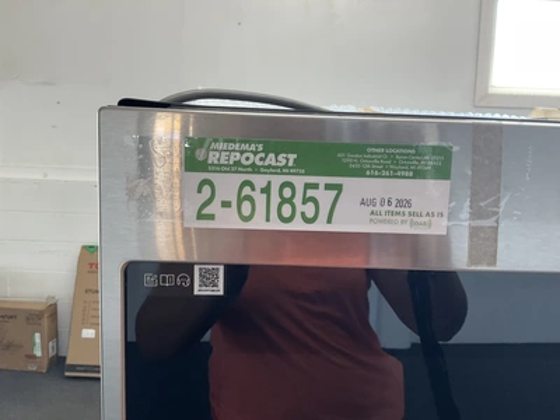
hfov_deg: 61.7
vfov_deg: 48.2
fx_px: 469
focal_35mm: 29
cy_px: 210
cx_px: 280
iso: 80
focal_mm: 3
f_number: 1.8
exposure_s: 1/60
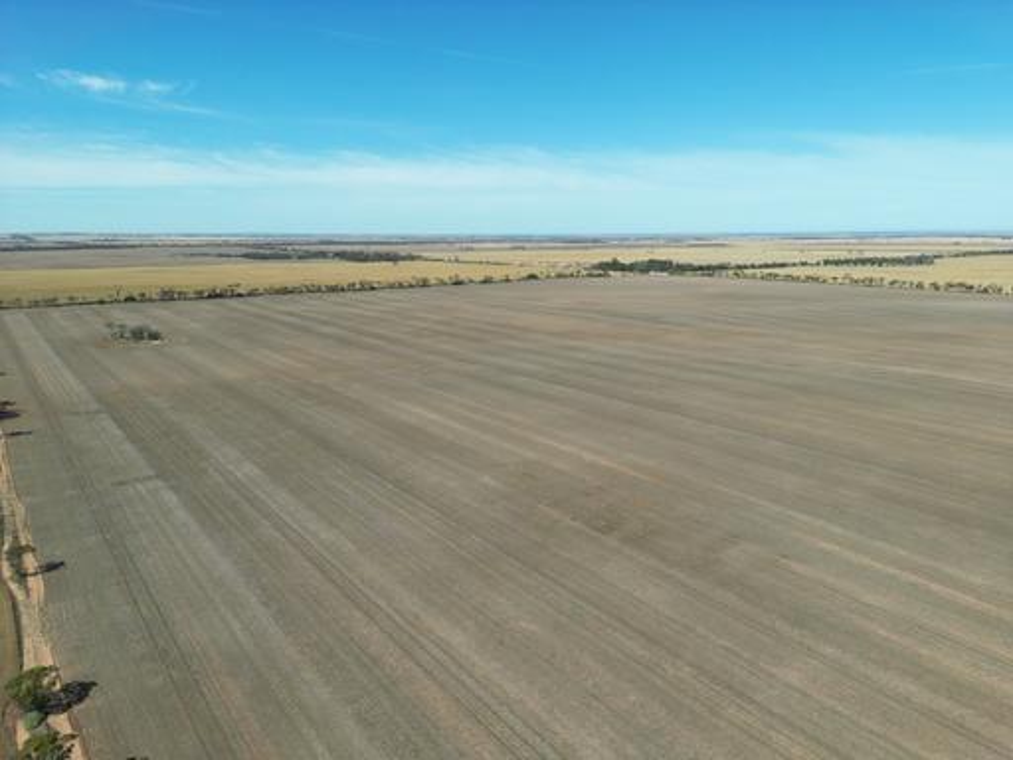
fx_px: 702
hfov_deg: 71.6
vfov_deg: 56.8
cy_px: 380
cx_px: 506
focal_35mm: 24
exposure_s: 1/3000
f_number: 1.7
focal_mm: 6.72
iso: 110
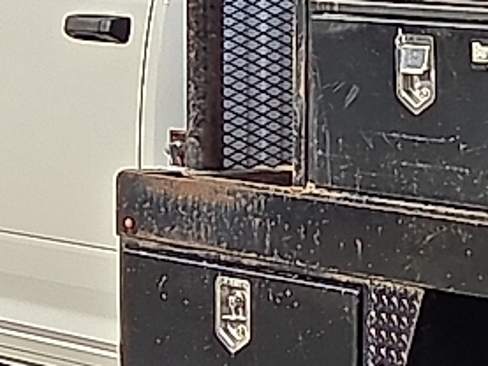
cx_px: 814
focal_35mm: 225
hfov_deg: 8.5
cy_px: 215
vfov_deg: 6.6
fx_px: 3173
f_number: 1.8
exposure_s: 1/1250
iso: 25
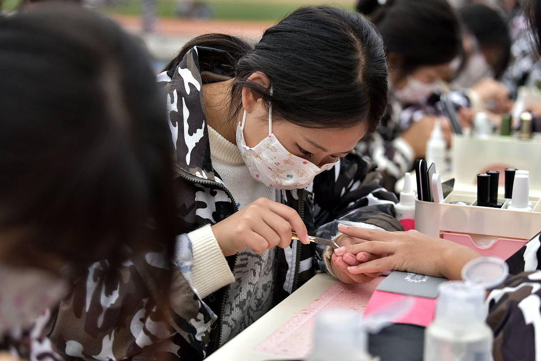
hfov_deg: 28.8
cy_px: 180
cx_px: 270
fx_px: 1052
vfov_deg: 19.5
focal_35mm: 70
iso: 200
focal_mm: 70
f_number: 3.2
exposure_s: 1/800
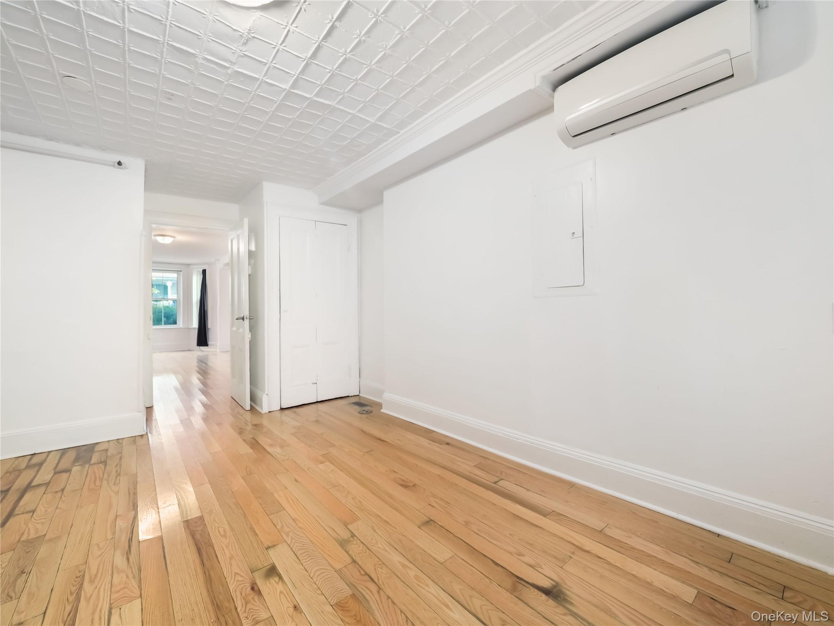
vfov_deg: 85.7
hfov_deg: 102.0
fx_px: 337
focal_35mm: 14
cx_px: 417
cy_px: 313
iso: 800
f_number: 3.5
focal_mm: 7
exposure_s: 1/13
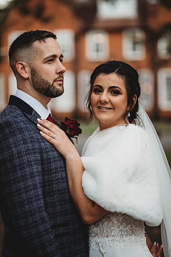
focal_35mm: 85
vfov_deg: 23.9
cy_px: 128
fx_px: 607
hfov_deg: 16.0
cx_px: 86
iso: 100
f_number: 1.8
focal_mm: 85
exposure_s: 1/250
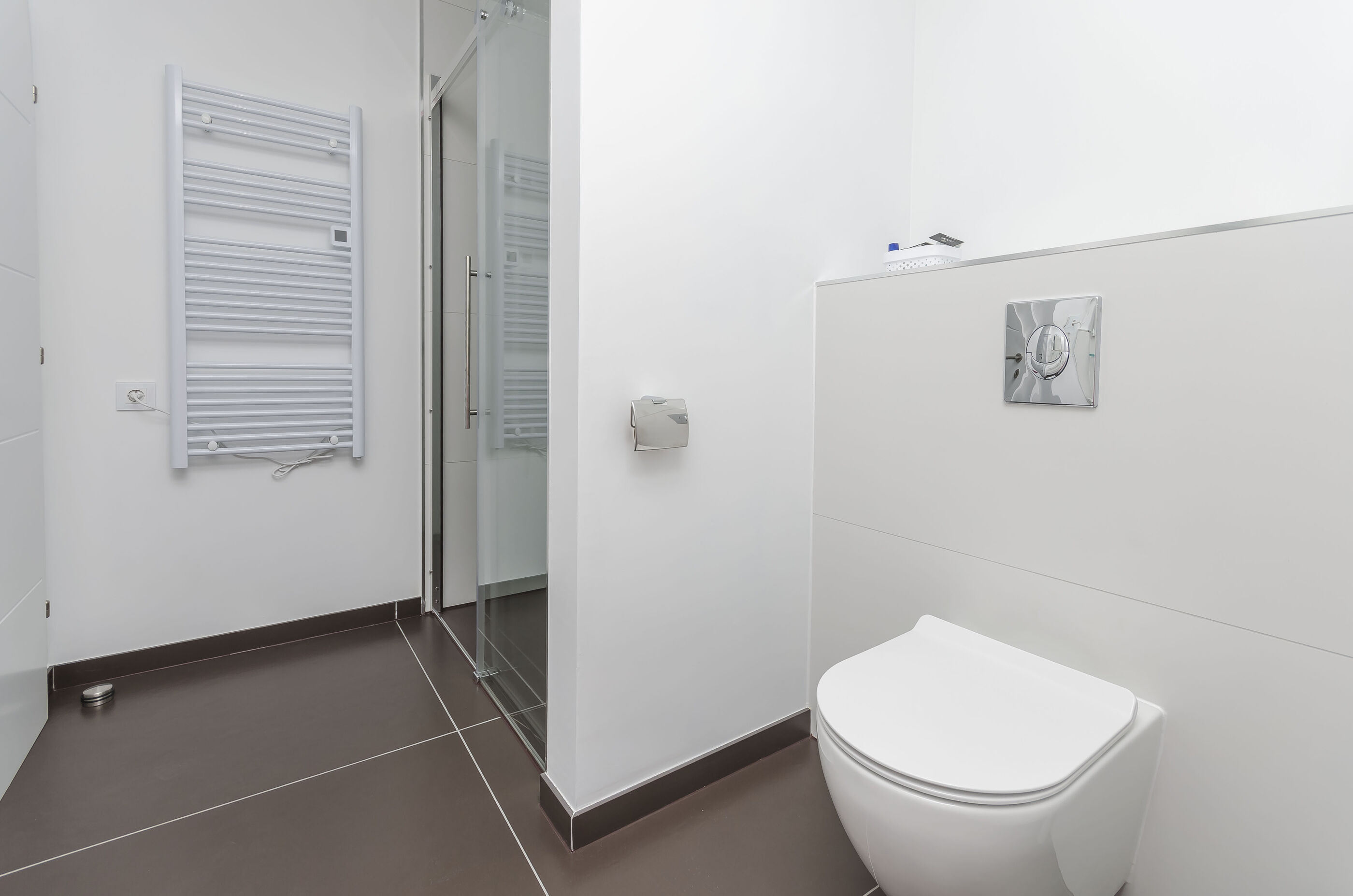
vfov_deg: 77.1
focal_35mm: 15
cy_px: 448
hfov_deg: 100.5
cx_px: 676
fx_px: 563
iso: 160
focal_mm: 10
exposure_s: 1/160
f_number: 8
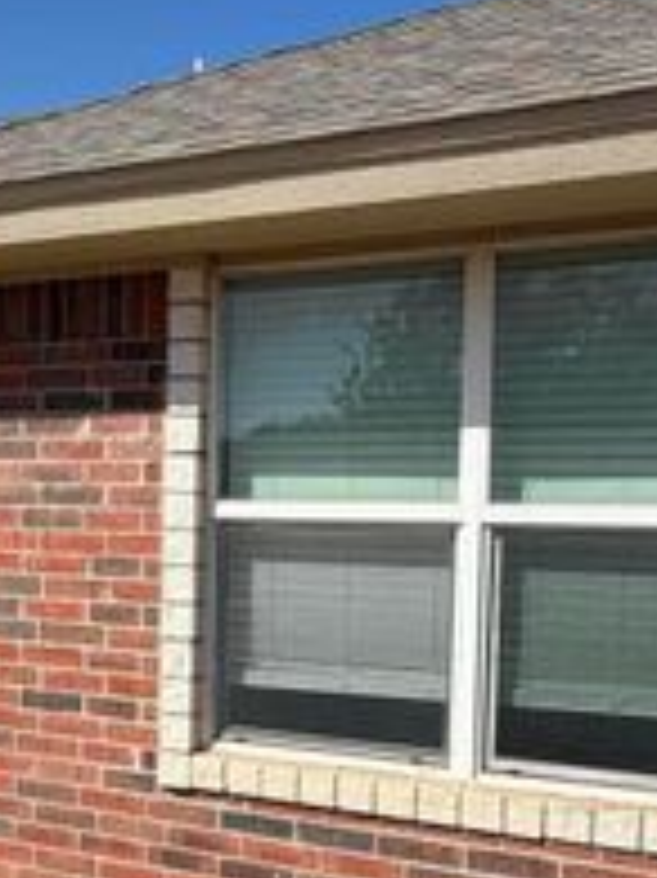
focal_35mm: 48
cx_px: 54
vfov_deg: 39.3
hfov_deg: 28.9
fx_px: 1216
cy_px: 574
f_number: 2.2
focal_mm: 2.22
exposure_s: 1/1033
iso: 20
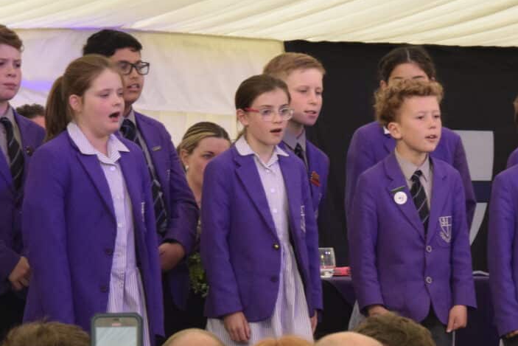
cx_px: 342
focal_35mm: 367
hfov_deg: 5.6
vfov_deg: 3.7
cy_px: 257
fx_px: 5281
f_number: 14
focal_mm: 112
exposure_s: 1/200
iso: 2000
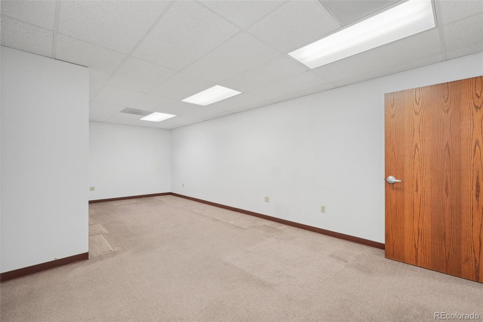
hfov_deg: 98.2
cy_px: 161
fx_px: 209
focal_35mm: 16
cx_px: 242
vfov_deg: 75.1
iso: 800
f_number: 8
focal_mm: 10.4
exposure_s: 1/6
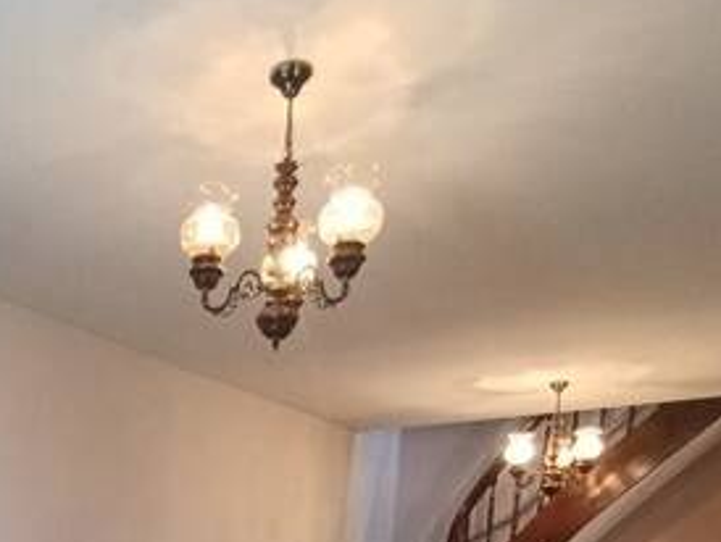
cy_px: 729
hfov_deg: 40.8
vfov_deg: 27.7
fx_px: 876
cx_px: 53
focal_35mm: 42
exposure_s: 1/50
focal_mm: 1.65
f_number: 2.2
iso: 355
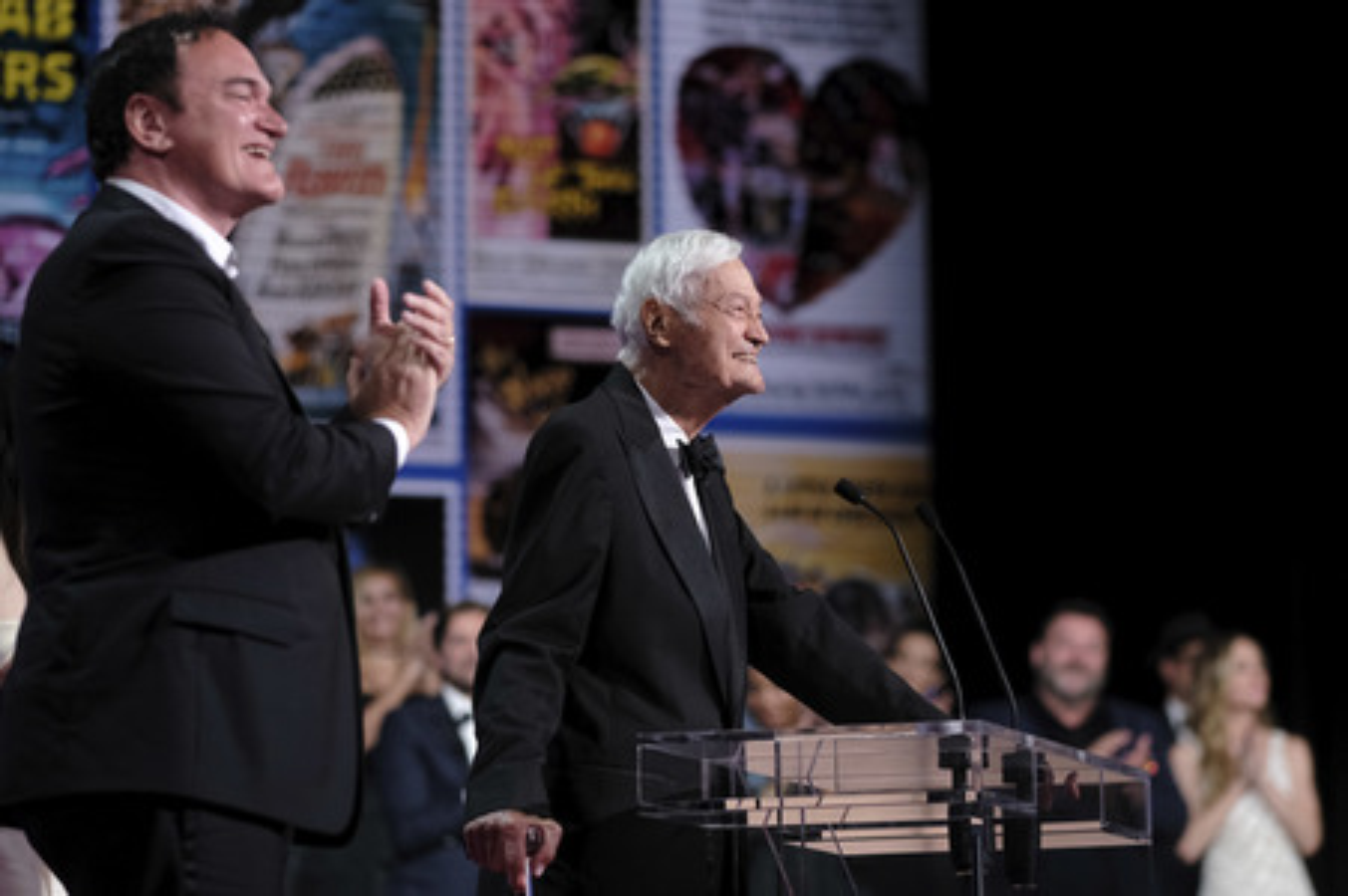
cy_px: 448
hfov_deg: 15.2
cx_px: 674
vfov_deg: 10.1
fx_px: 5051
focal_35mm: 135
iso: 1600
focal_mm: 90
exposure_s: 1/400
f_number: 2
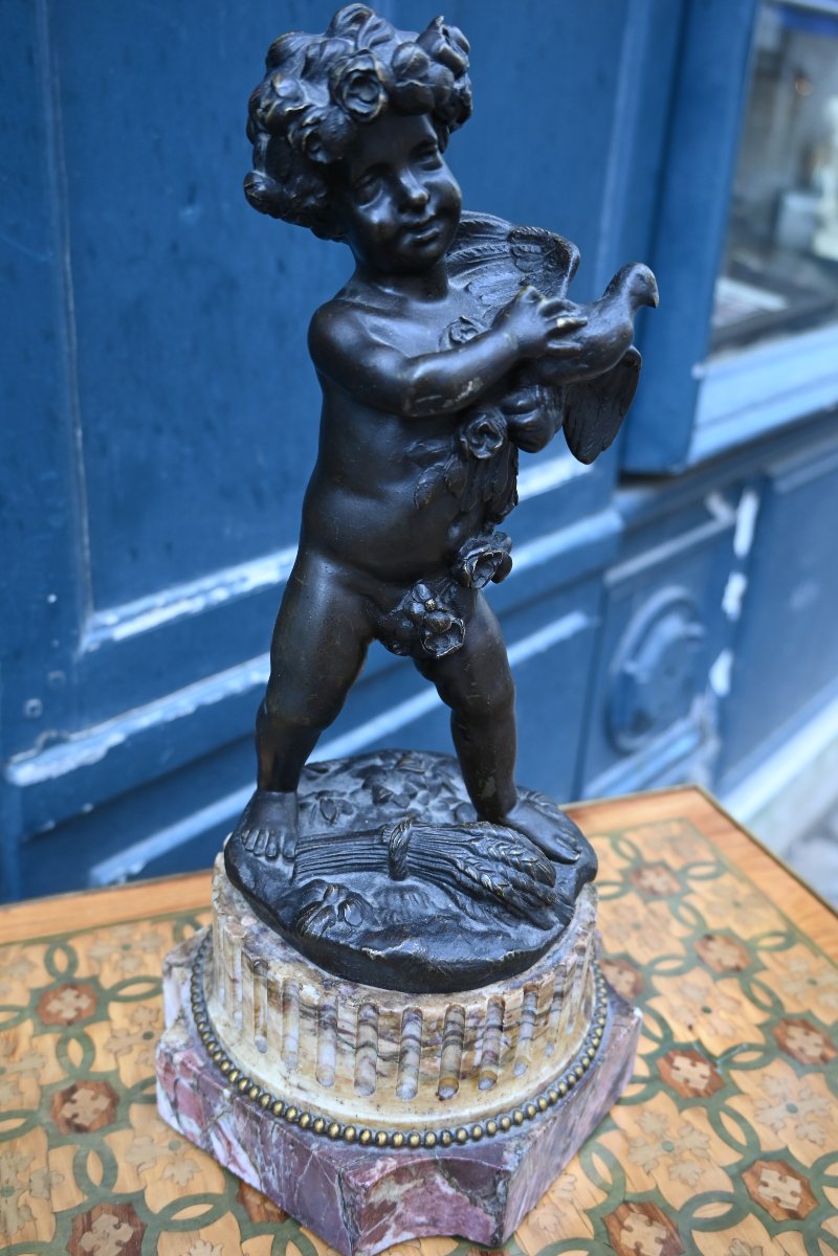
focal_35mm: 32
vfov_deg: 58.3
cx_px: 419
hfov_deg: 40.8
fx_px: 1126
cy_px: 628
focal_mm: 21.5
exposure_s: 1/160
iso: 400
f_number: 3.5
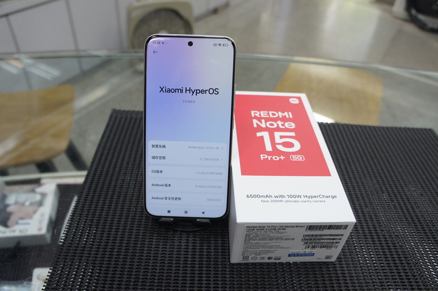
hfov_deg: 67.5
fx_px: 328
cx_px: 219
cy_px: 146
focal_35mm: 27
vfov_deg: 47.8
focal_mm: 18
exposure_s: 1/160
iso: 800
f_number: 4.5
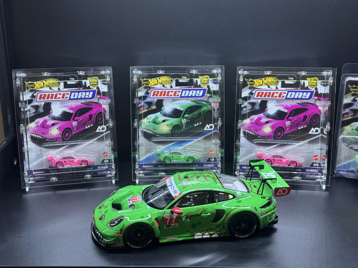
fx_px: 496
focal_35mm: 48
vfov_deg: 30.3
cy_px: 134
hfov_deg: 39.7
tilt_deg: -20.2
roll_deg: -0.4
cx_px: 179
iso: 100
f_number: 1.78
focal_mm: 6.76
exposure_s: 1/60
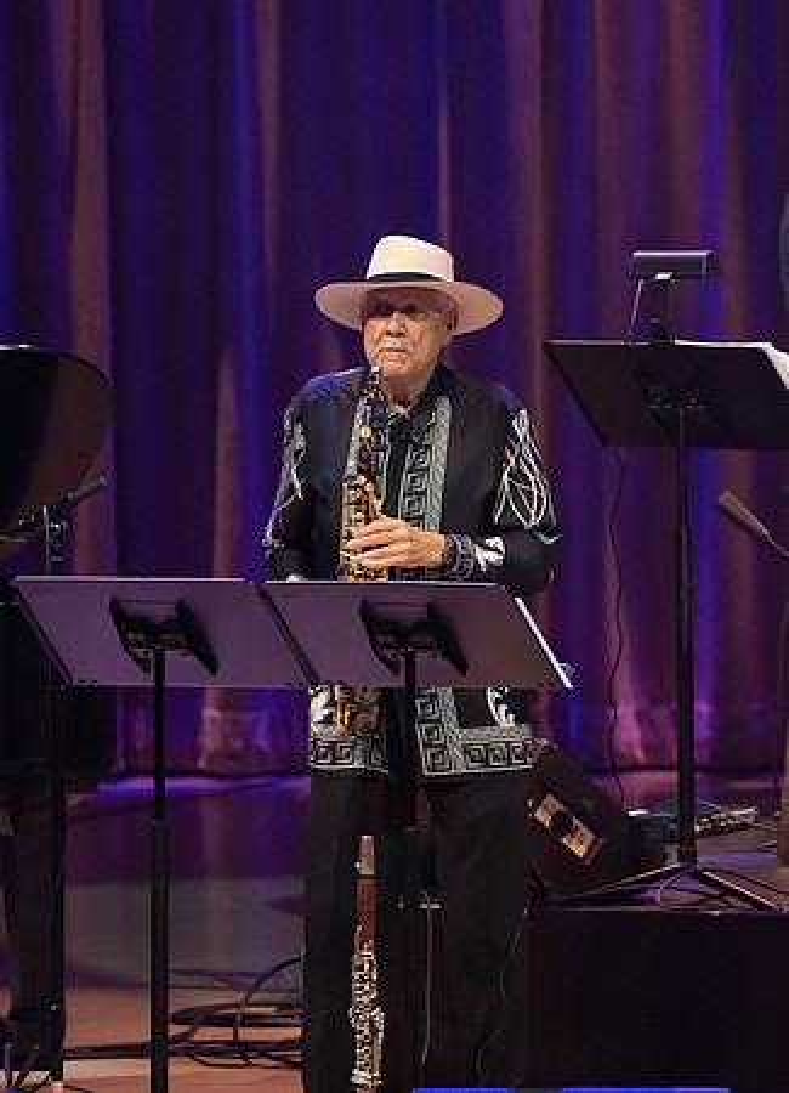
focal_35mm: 550
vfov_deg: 3.7
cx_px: 566
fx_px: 17121
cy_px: 546
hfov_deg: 2.6
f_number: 5.6
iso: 3200
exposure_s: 1/250
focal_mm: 376
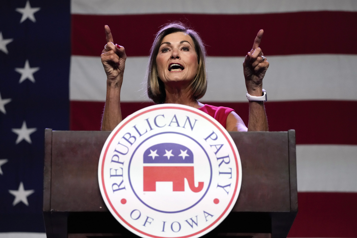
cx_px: 178
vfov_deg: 8.6
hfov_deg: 12.8
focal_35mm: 160
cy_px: 119
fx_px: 1587
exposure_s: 1/500
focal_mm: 160
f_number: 5
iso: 3200
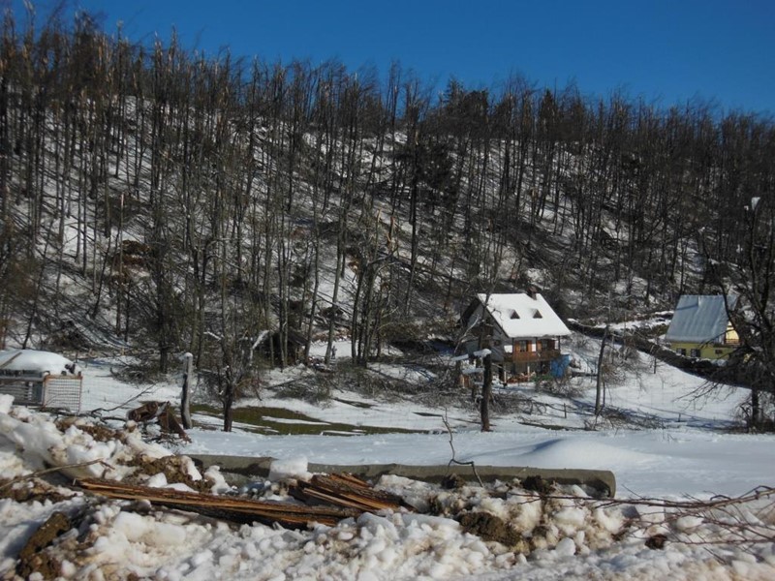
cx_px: 388
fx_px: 1007
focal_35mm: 45
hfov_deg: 42.1
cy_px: 290
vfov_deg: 32.2
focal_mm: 8
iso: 125
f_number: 8.8
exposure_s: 1/500
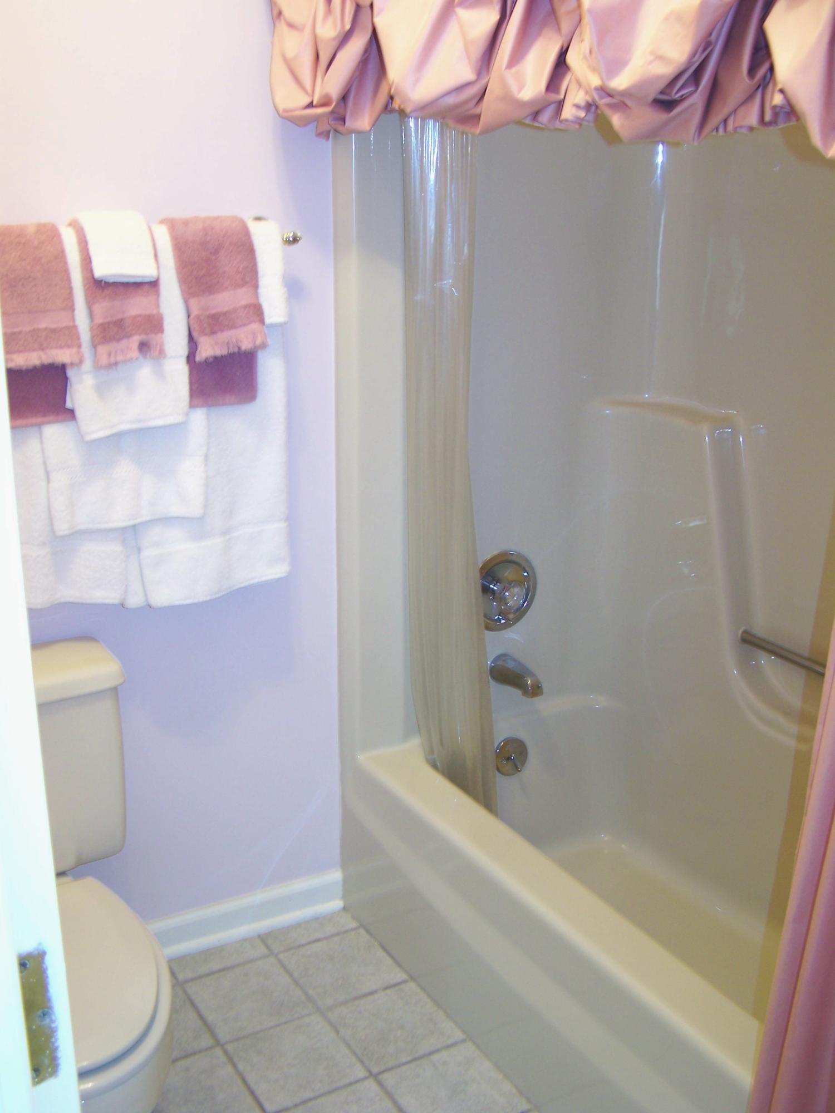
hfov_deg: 37.7
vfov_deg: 49.0
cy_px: 556
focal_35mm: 38
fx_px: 1222
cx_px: 418
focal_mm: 6.3
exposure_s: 1/2.5
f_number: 2.8
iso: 80
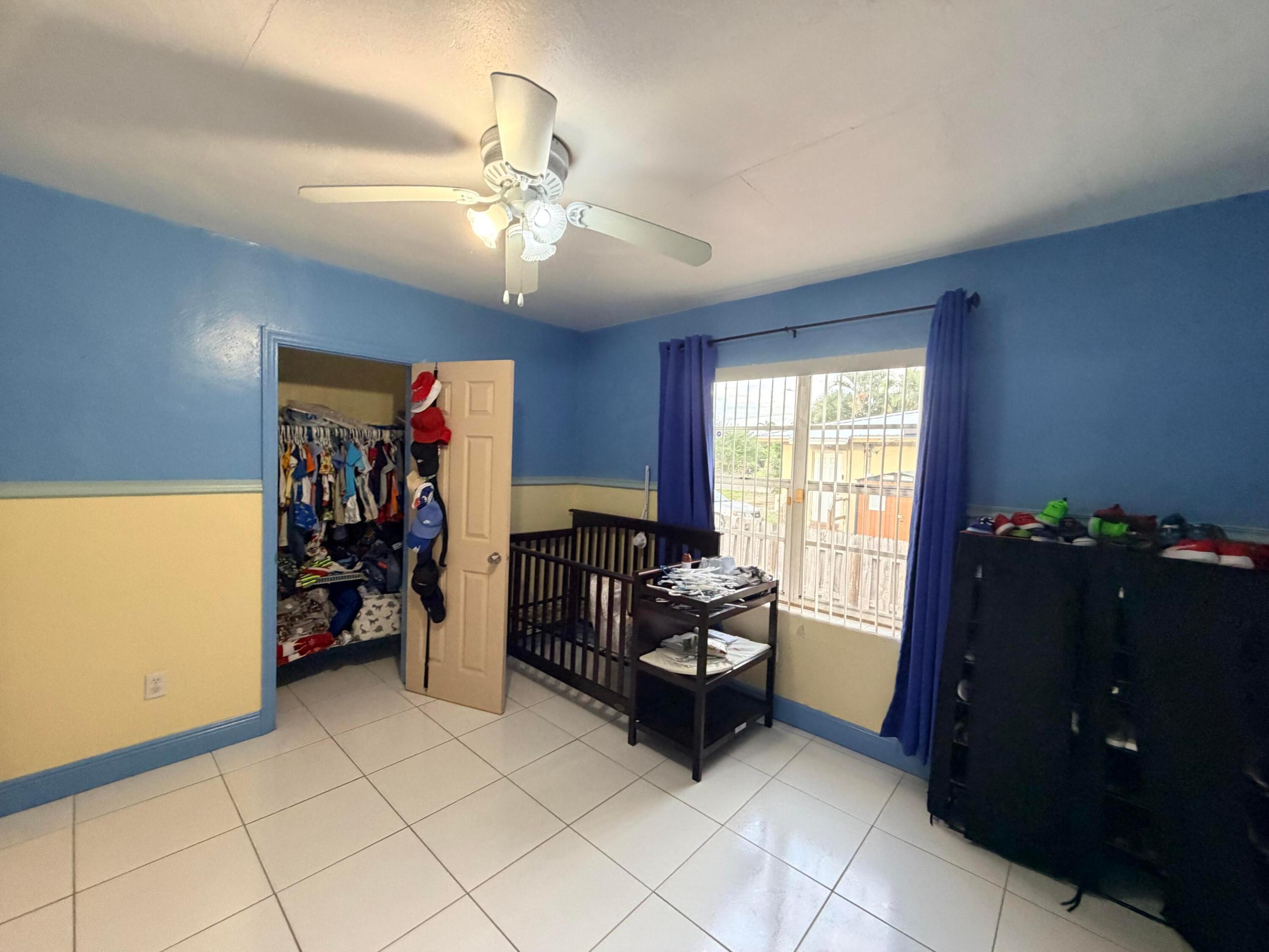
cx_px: 634
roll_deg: -1.6
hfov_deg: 102.1
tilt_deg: +1.8
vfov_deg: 85.7
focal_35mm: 14
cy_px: 476
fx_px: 513
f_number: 2.2
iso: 320
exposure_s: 1/60
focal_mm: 2.22
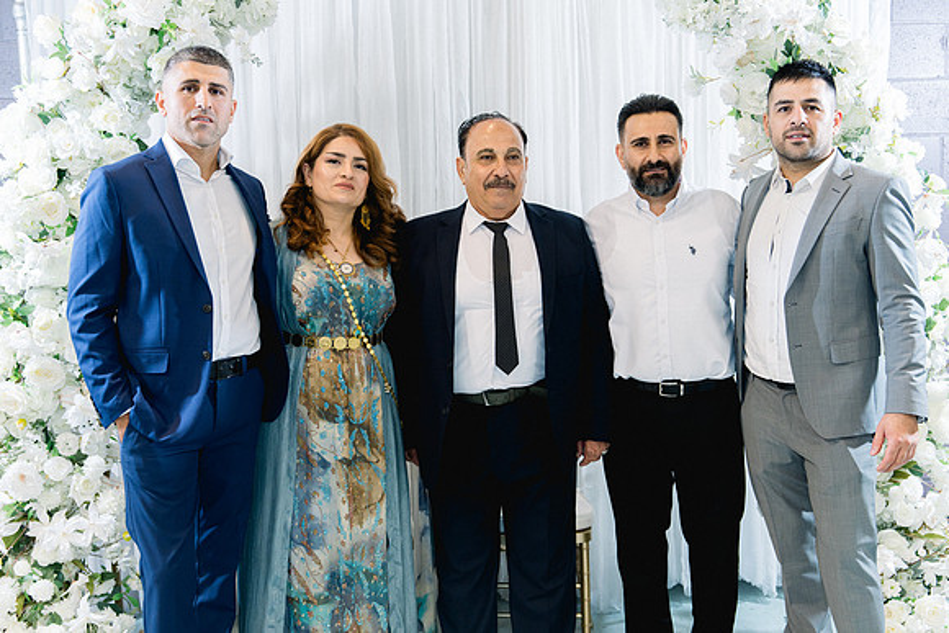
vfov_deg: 31.9
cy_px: 316
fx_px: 1107
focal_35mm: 42
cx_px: 474
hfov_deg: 46.4
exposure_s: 1/160
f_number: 2.8
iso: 800
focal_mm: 42
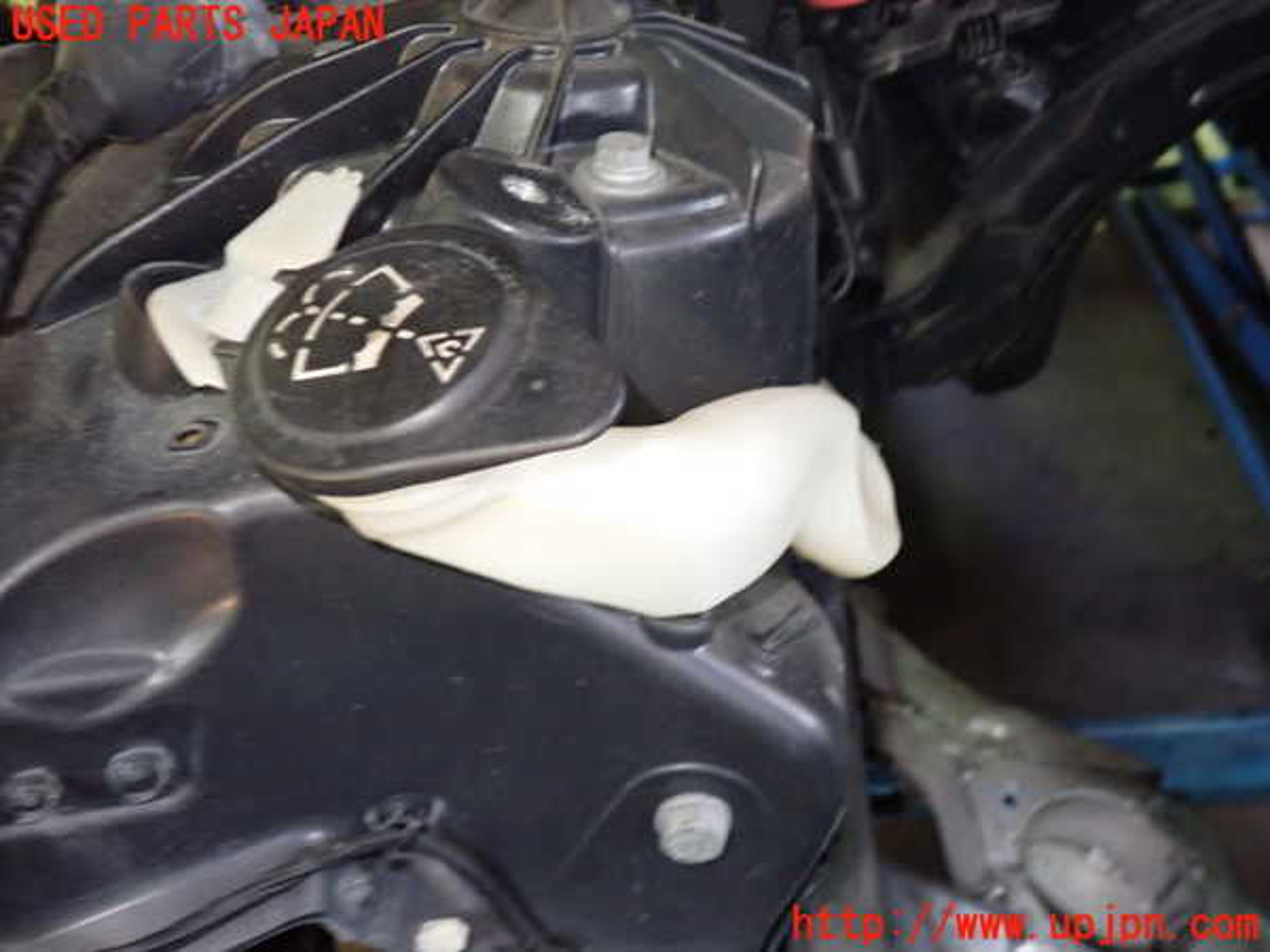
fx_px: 1101
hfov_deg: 60.0
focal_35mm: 30
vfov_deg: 46.8
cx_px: 635
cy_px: 476
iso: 800
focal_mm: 5.4
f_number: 2.3
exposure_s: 1/30
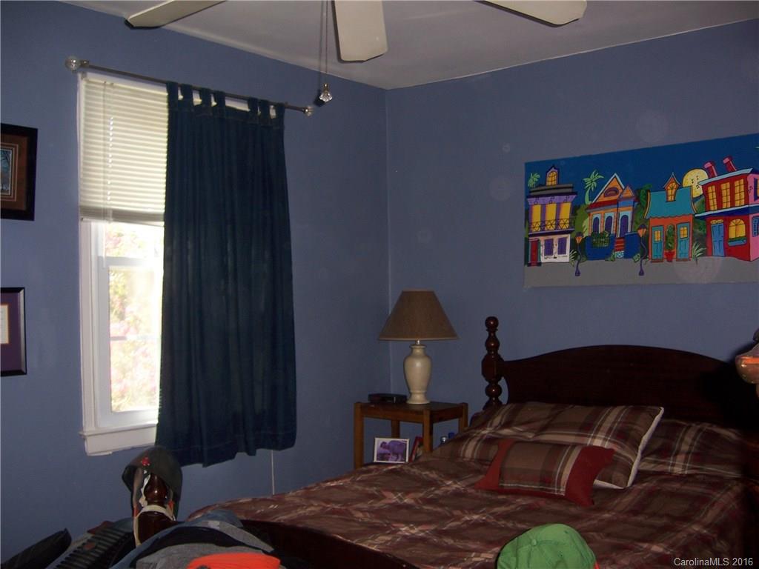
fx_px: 789
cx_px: 380
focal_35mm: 36
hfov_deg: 51.4
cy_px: 284
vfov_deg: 39.7
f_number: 2.8
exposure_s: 1/60
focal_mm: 6.2
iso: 80
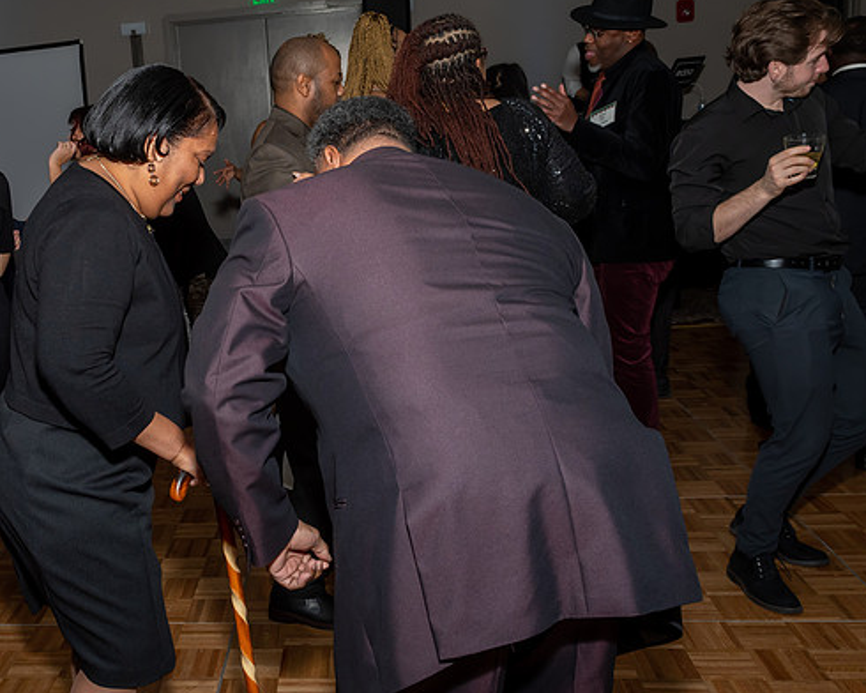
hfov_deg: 46.5
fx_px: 974
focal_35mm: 38
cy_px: 322
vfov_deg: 39.1
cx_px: 232
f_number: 6.3
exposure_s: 1/250
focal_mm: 18
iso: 400
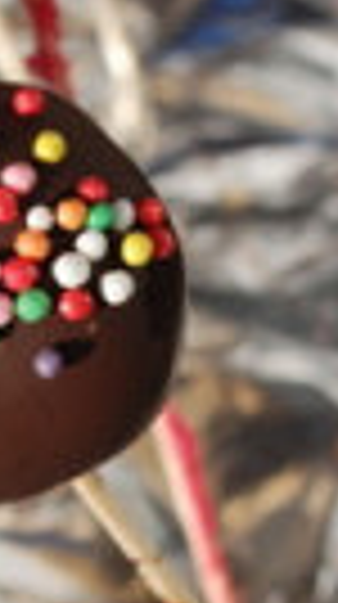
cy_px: 590
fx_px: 4126
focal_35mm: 258
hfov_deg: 4.7
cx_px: 27
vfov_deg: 8.3
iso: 100
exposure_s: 1/250
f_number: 8
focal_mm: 44
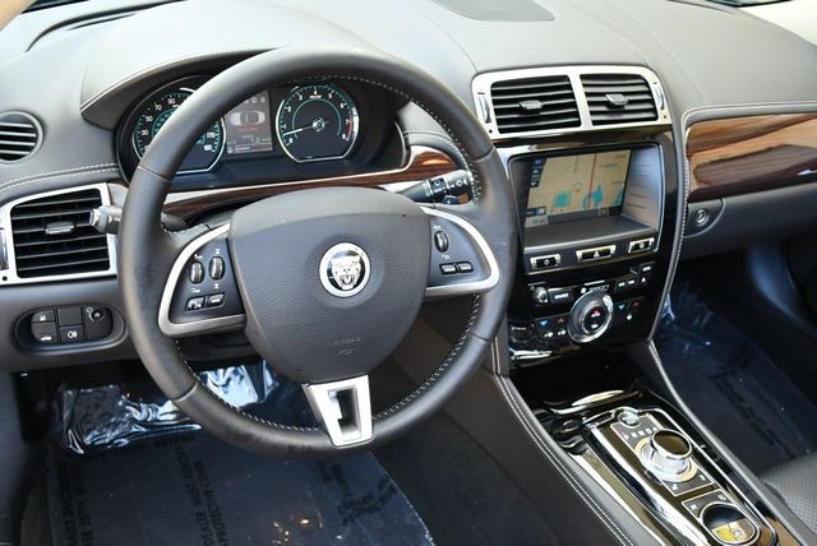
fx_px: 818
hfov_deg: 53.1
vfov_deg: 36.9
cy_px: 273
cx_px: 408
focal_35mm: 36
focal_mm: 18
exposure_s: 1/250
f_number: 3.5
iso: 640
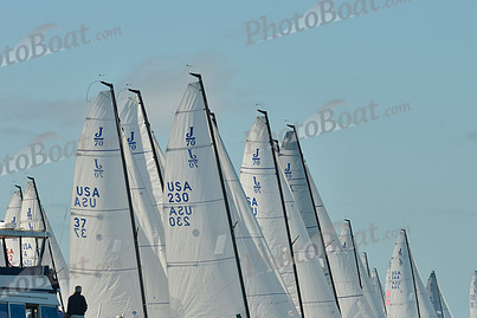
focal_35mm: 302
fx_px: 4003
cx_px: 183
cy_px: 202
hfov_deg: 6.8
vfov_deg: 4.6
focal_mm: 210
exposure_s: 1/800
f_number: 9
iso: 280
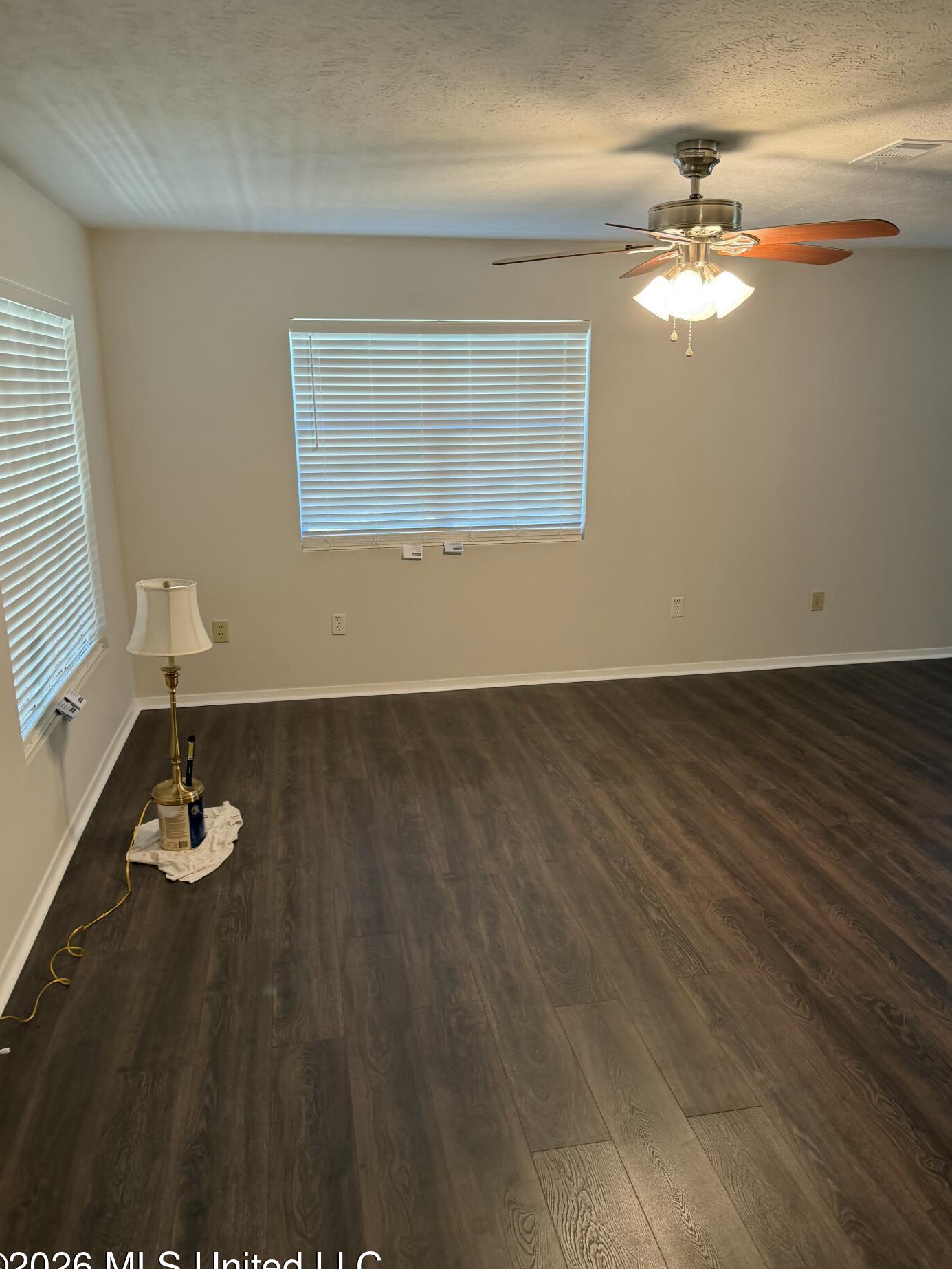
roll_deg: +1.0
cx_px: 491
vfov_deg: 67.3
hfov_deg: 53.1
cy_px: 642
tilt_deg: -11.9
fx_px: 953
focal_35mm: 26
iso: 160
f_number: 1.78
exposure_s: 1/60
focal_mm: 6.76
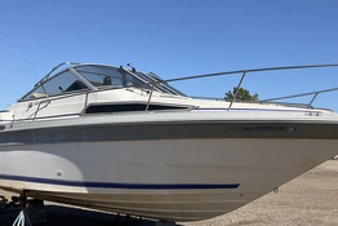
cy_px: 124
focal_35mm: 46
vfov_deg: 29.3
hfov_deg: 42.4
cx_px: 209
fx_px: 432
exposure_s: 1/1984
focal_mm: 3
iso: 25
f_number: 1.8
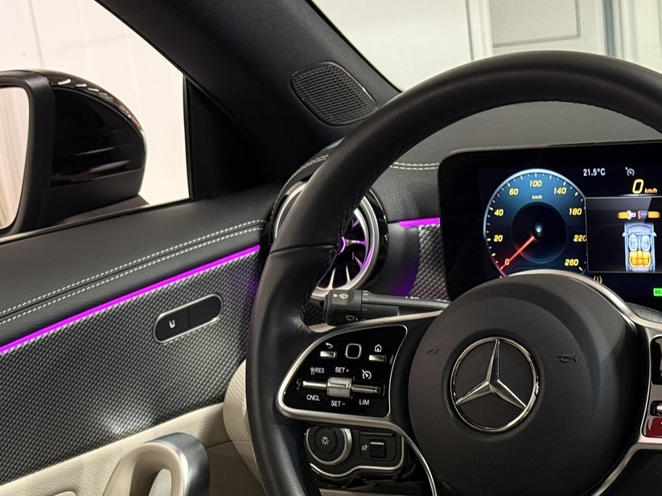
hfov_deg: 23.3
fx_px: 1606
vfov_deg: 17.4
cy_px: 415
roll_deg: +7.8
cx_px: 345
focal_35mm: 84
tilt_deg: -17.5
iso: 400
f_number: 1.78
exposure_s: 1/40
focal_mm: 6.76
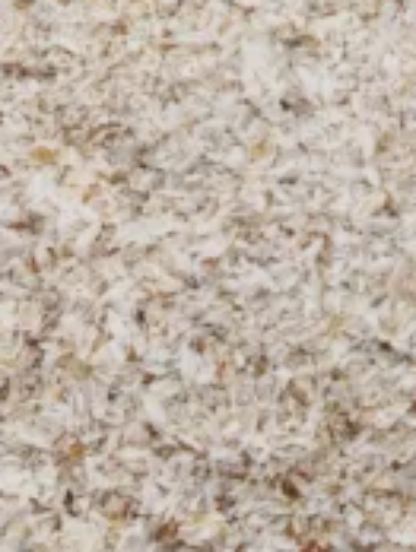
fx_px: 1982
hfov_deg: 11.9
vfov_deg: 15.8
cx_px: 387
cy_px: 181
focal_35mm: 124
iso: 400
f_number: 2
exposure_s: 1/50
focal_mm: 6.83
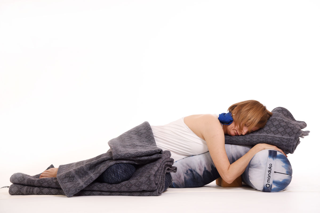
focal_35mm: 80
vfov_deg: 17.1
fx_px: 711
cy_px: 106
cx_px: 160
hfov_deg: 25.4
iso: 160
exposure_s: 1/100
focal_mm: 80
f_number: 5.6
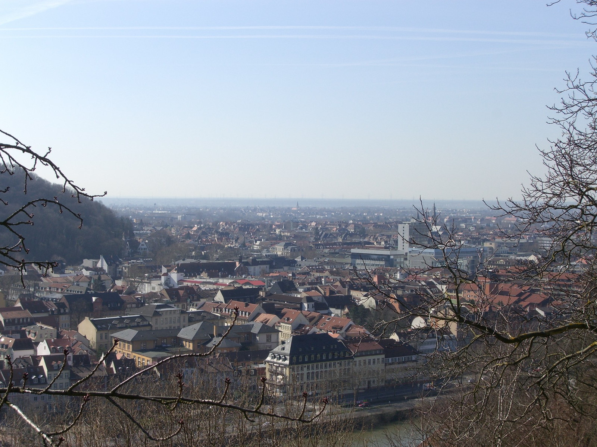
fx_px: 1173
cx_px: 298
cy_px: 224
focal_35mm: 68
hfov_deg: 28.6
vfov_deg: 21.6
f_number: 5.6
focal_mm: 14.2
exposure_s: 1/400
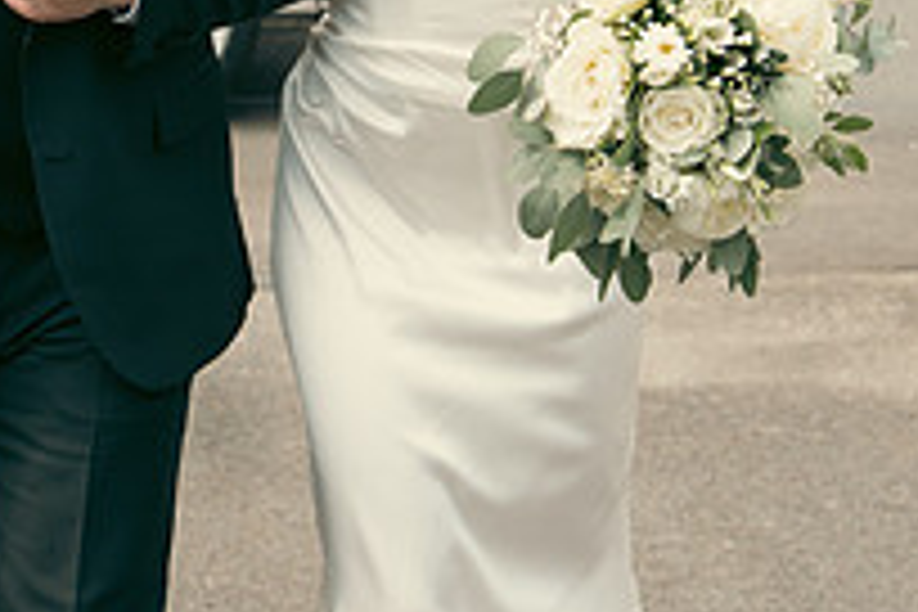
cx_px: 270
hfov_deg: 15.6
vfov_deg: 10.4
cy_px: -52
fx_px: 3340
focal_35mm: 131
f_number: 3.5
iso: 125
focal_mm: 31
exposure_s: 1/640
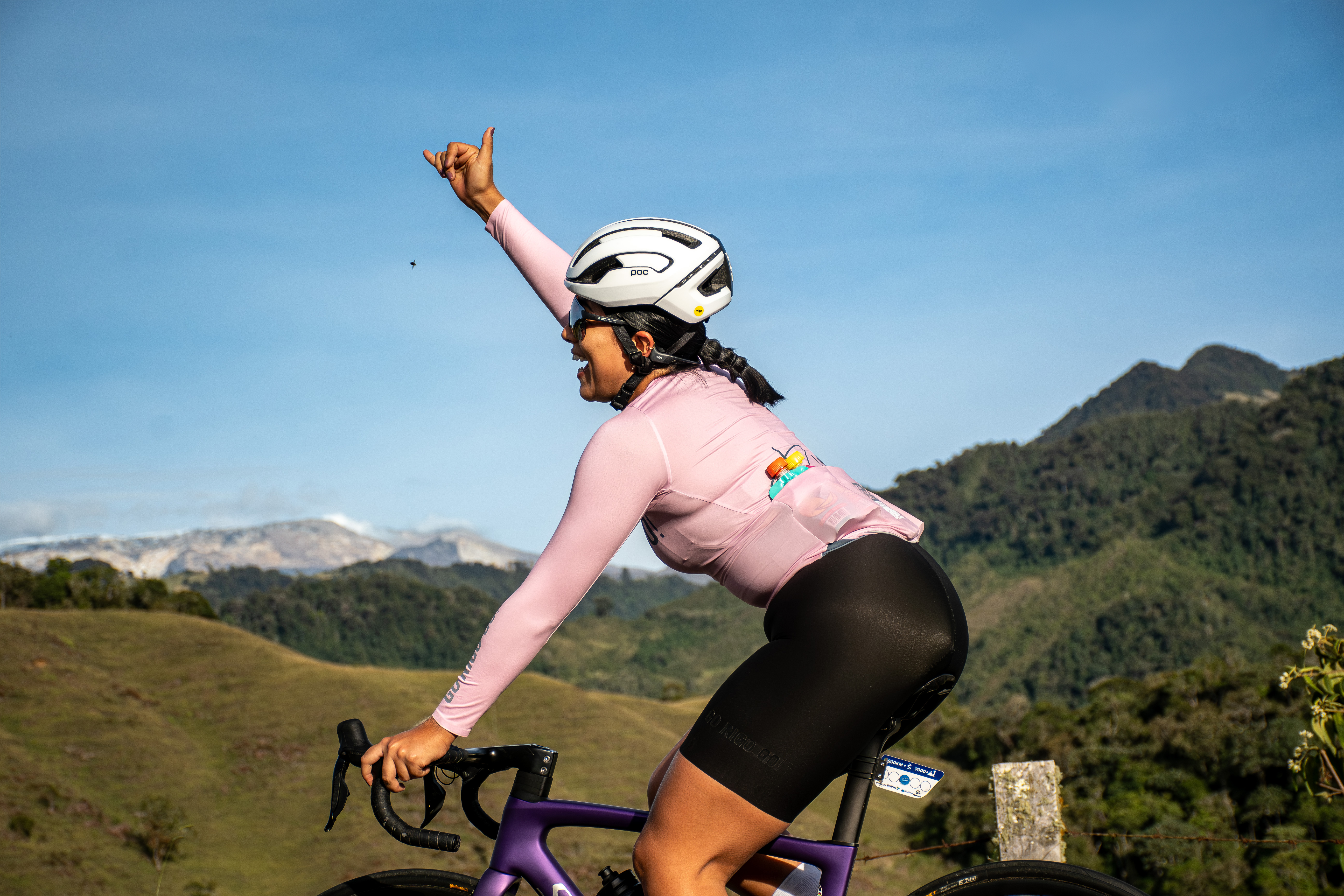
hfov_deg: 22.6
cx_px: 672
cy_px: 448
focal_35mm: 90
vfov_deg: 15.2
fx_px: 3360
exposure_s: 1/4000
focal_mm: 60
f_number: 5.6
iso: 640
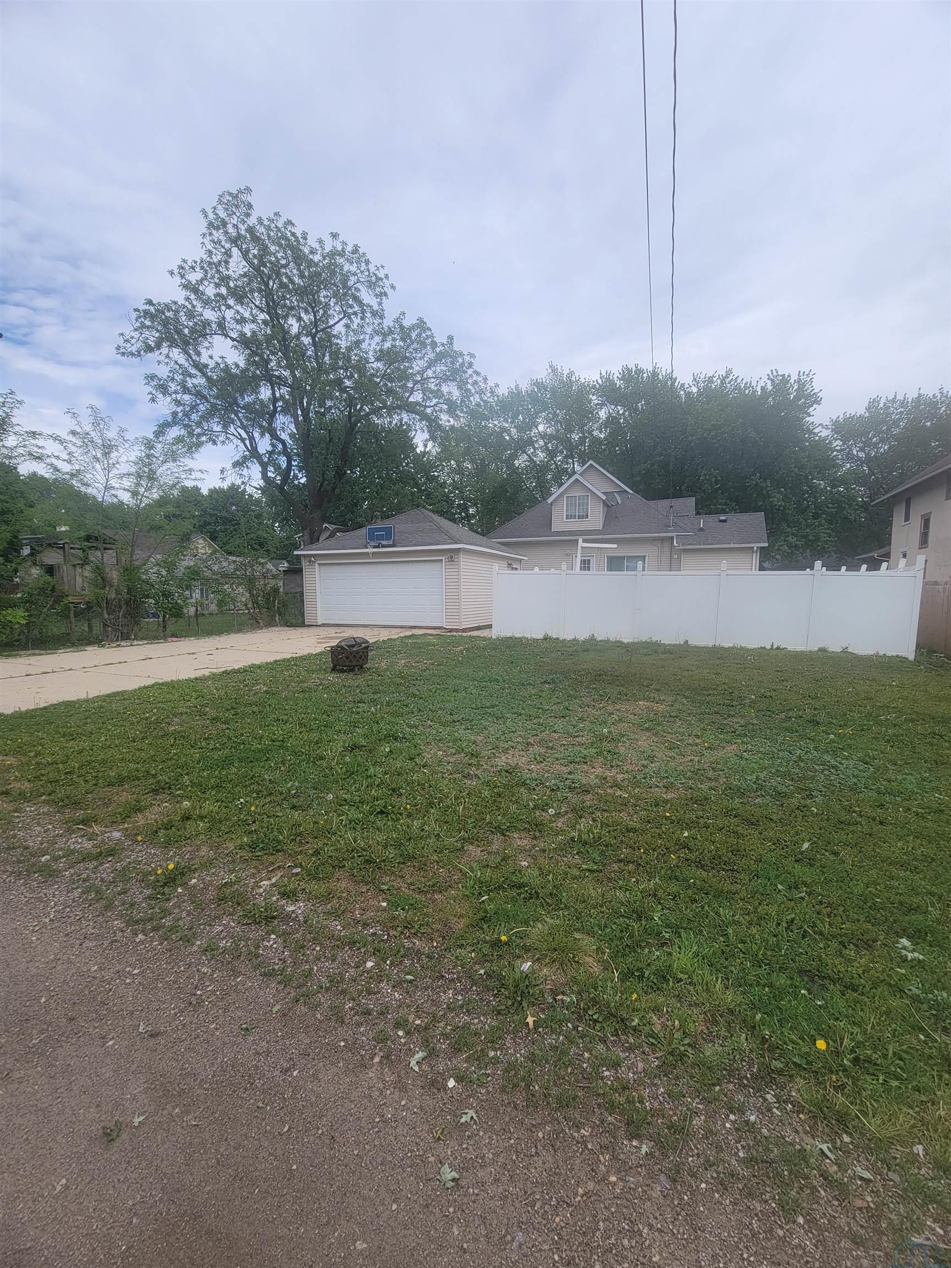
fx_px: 476
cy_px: 634
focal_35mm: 13
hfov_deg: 89.9
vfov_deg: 106.2
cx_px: 476
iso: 50
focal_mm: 2.2
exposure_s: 1/1199
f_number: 2.2
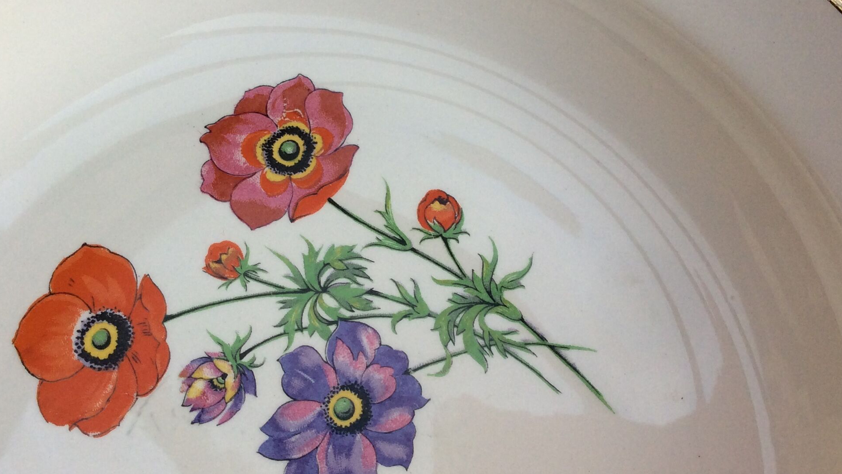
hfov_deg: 43.7
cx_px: 423
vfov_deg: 25.4
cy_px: 226
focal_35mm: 47
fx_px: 1049
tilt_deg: -78.2
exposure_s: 1/100
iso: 64
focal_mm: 3.3
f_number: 2.4
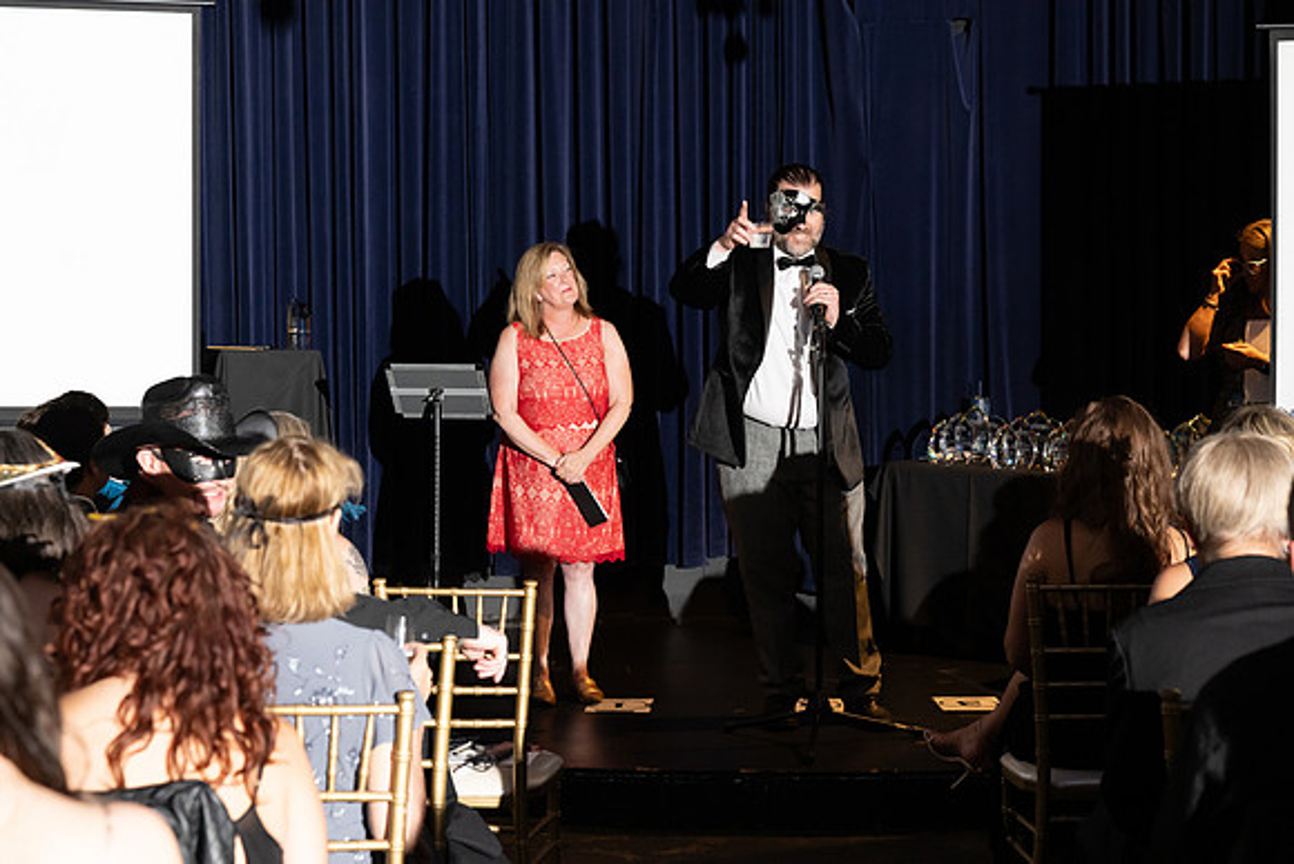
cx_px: 647
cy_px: 432
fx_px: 2409
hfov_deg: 30.1
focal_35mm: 67
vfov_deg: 20.3
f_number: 4.5
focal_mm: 67
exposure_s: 1/200
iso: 2500
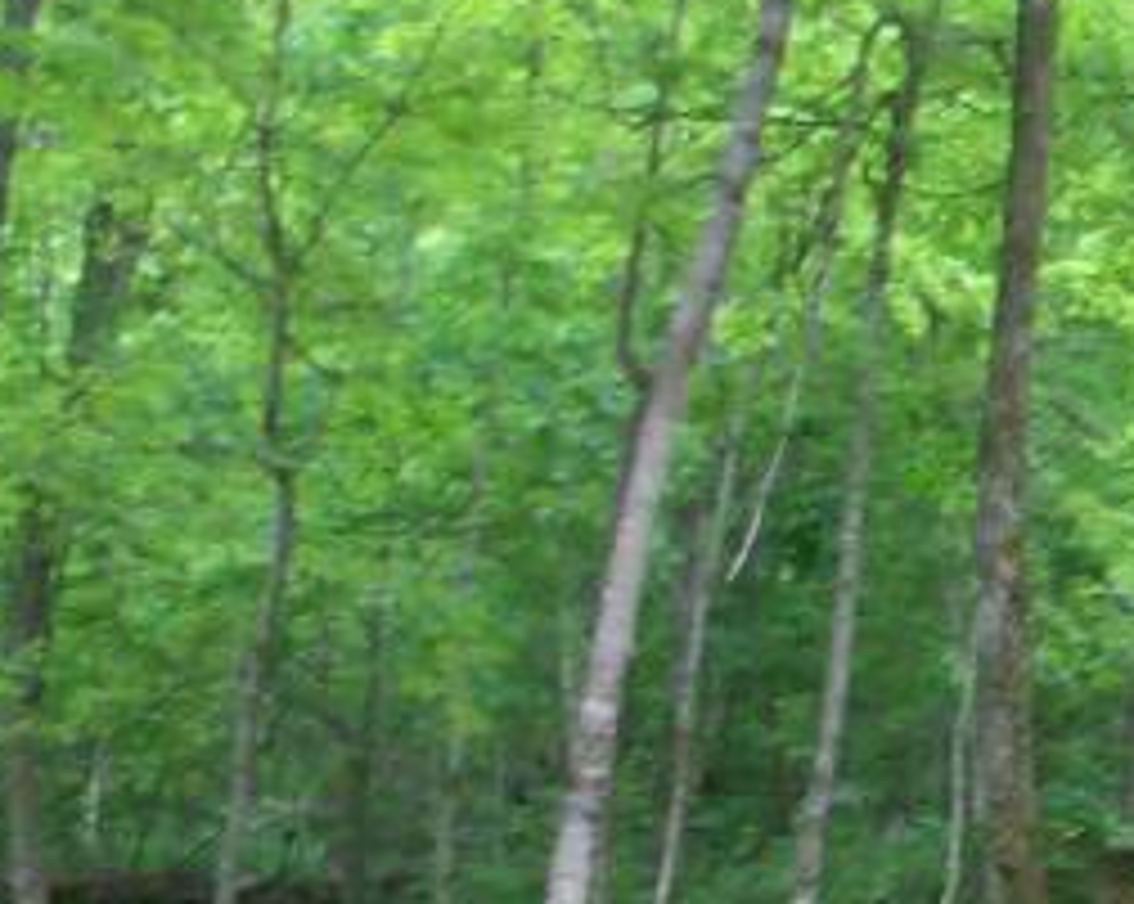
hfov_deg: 12.5
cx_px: 2128
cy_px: 1156
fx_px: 4660
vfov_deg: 10.8
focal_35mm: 139
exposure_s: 1/30
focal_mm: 6.3
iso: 125
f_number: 3
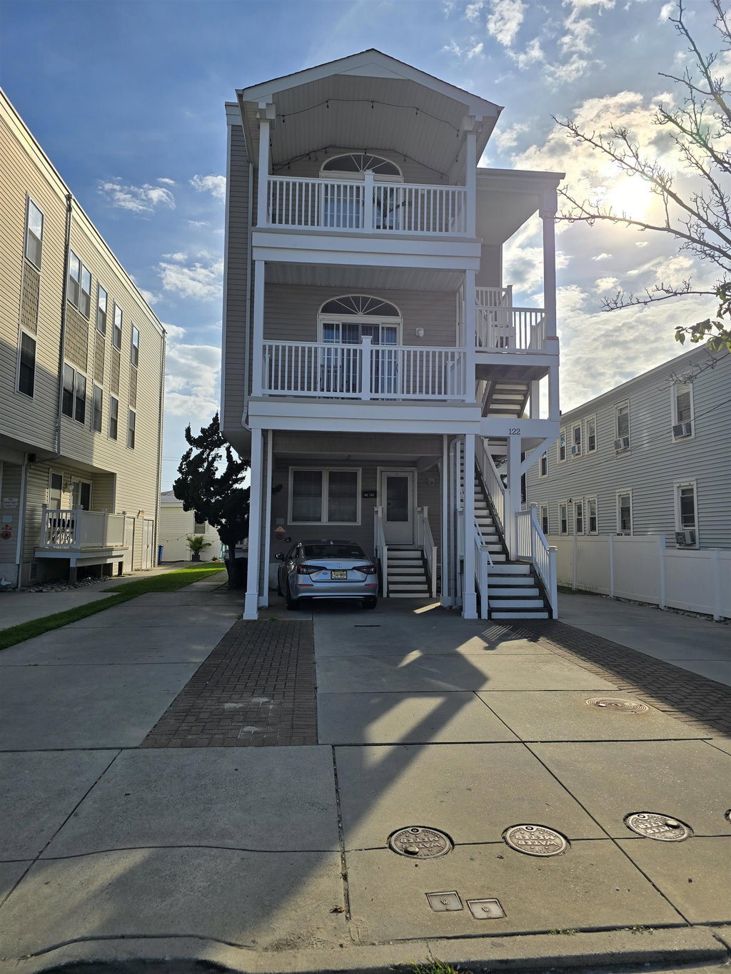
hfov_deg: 58.9
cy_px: 487
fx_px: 647
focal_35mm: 23
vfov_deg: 73.9
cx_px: 366
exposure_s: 1/3220
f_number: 1.7
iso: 12
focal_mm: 6.3
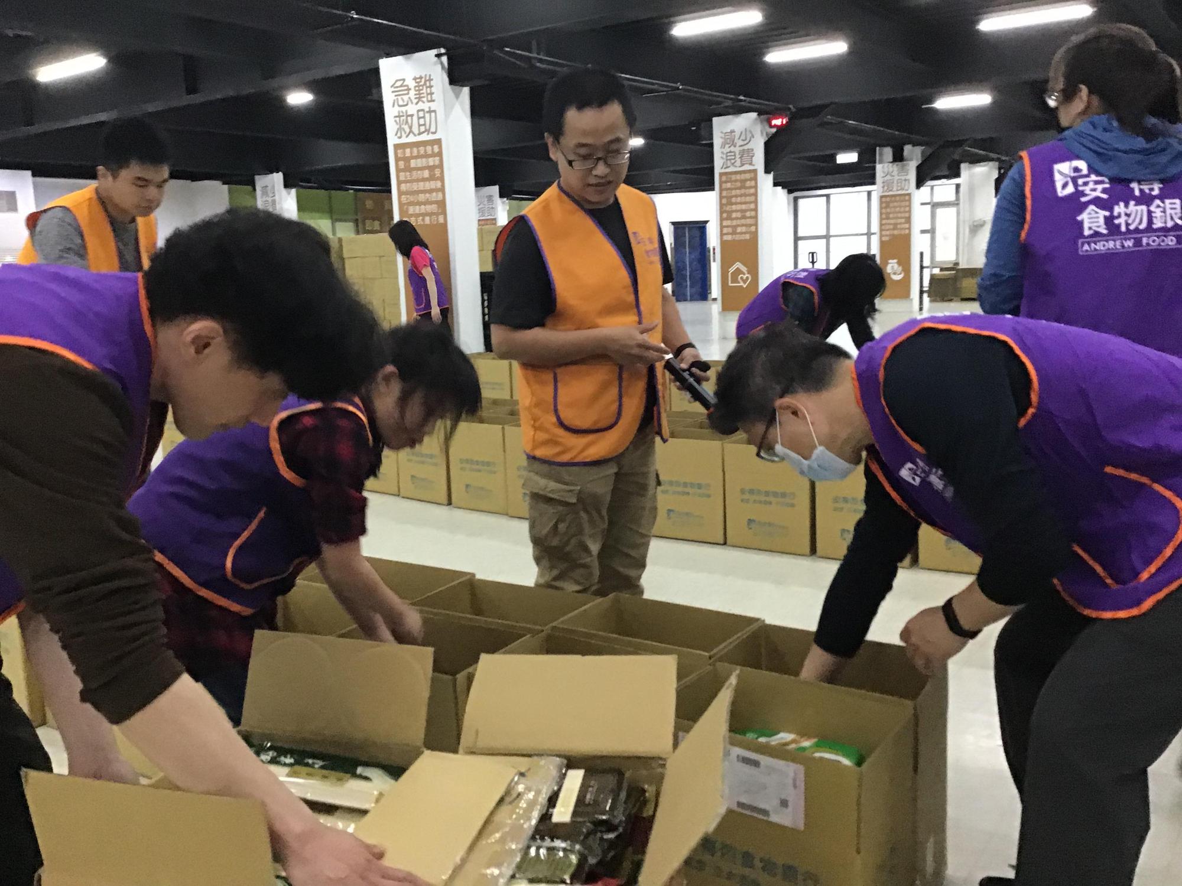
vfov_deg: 45.4
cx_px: 591
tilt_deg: -8.0
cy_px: 443
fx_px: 1059
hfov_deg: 58.4
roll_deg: +4.2
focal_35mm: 31
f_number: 2.4
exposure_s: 1/30
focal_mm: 3.3
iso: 200
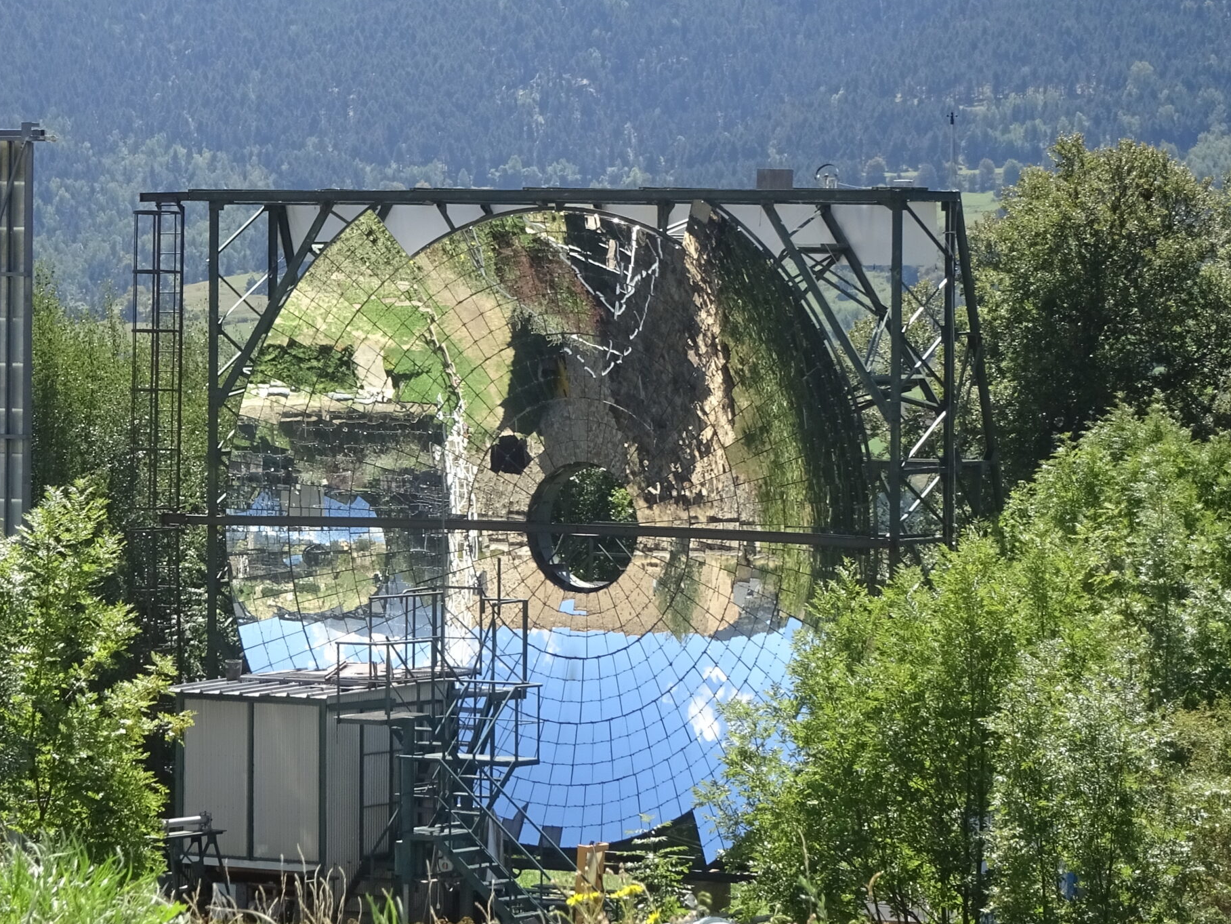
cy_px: 403
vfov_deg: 9.2
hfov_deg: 12.2
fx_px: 5761
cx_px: 395
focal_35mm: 162
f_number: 5.6
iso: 100
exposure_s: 1/250
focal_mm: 19.68
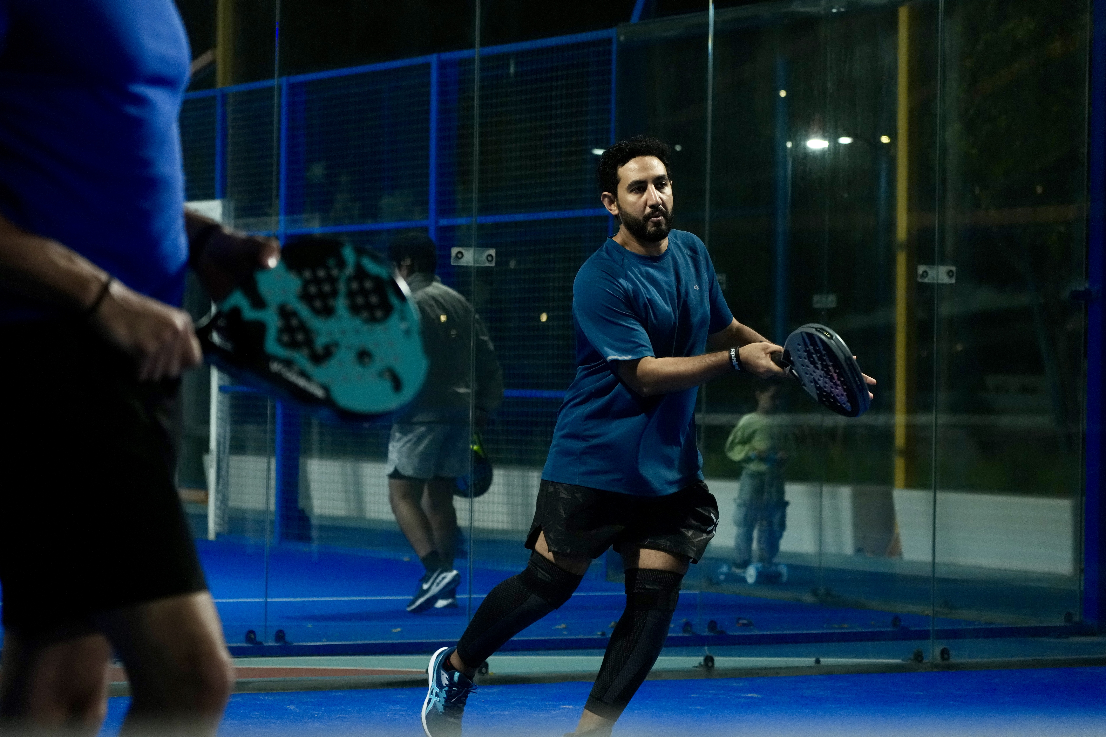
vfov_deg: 12.0
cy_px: 357
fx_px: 3502
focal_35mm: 114
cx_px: 530
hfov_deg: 17.9
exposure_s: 1/640
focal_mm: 100
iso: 4000
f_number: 4.5
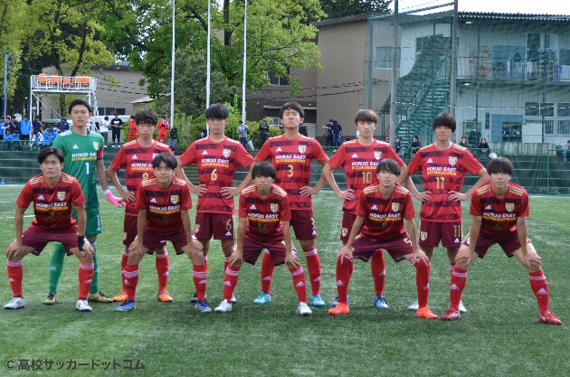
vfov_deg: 18.1
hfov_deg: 27.1
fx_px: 1185
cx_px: 285
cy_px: 188
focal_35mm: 75
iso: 500
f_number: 4.8
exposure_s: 1/1000
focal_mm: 50
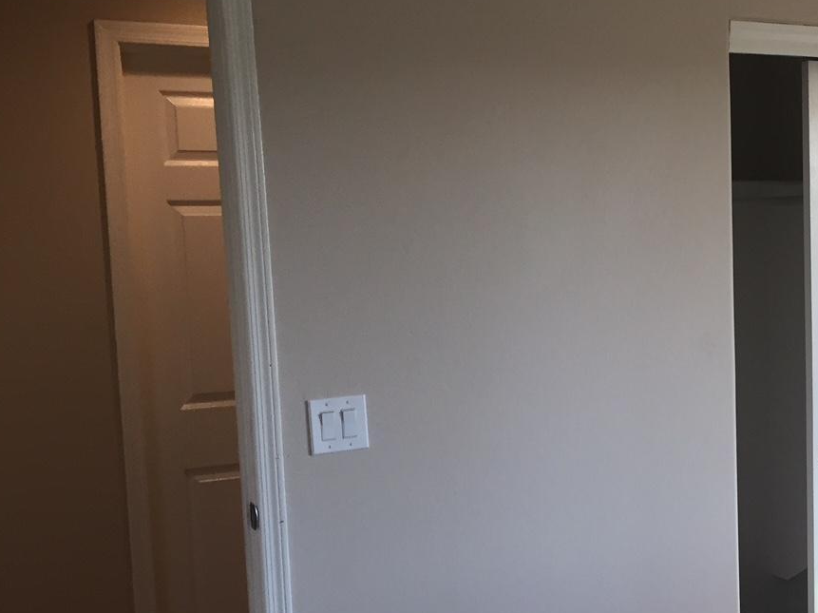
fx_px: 1299
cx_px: 764
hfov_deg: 32.8
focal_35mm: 55
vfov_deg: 26.5
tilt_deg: -8.4
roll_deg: -0.2
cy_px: 372
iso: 32
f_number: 2.2
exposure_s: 1/30
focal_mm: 4.15
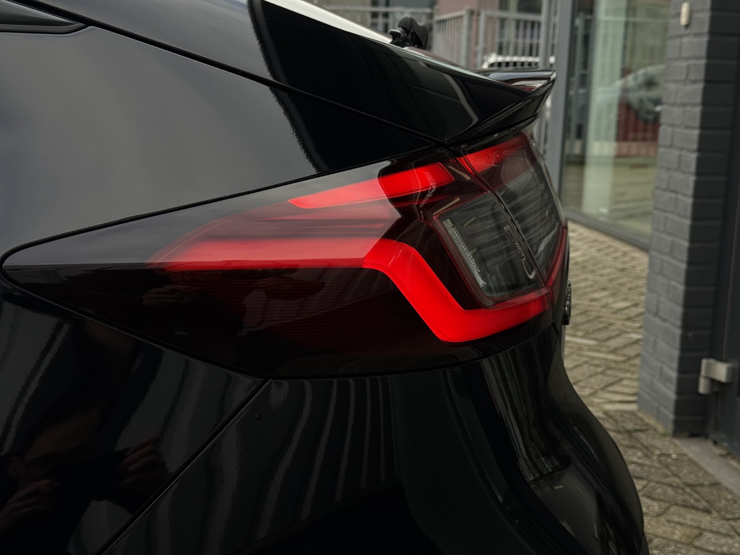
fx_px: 1026
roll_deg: -2.0
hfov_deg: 39.7
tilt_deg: -9.6
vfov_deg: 30.3
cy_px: 278
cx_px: 370
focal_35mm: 48
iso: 64
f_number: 1.78
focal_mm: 6.76
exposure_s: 1/1133
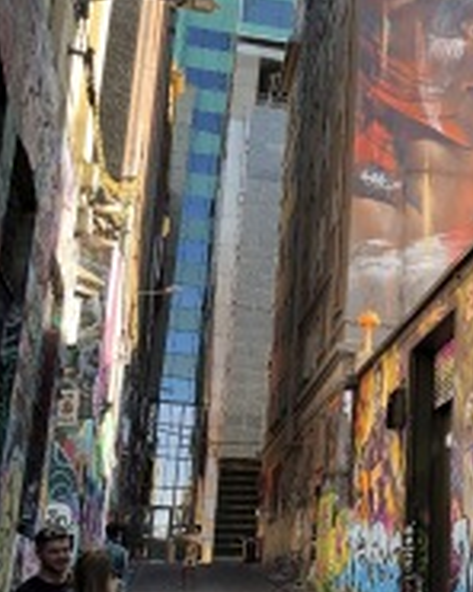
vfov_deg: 31.9
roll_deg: -2.1
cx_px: 438
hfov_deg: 24.9
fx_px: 1032
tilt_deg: +15.8
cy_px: 342
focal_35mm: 59
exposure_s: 1/129
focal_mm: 4
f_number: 1.8
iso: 20
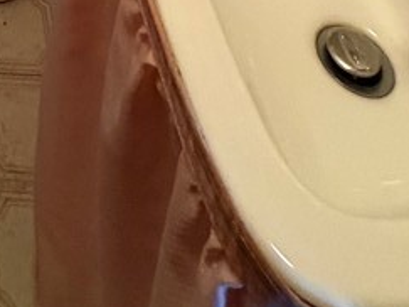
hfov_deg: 28.2
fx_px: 697
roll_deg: +1.0
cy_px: -506
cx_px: -91
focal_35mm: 59
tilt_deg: -15.6
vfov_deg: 13.4
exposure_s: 1/60
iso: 400
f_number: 2.2
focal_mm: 2.22
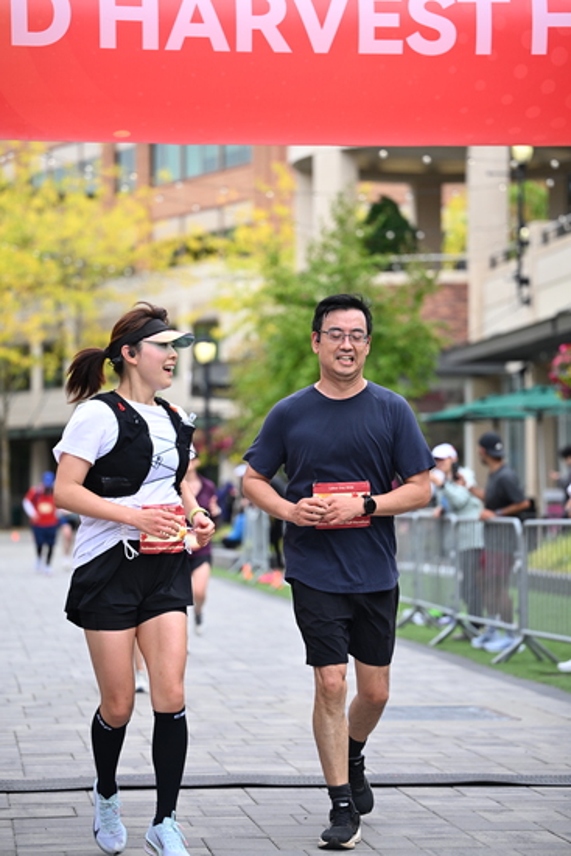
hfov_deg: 13.6
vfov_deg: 20.2
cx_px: 286
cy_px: 428
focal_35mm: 101
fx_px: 2401
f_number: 2.8
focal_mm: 101
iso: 640
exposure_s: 1/2000
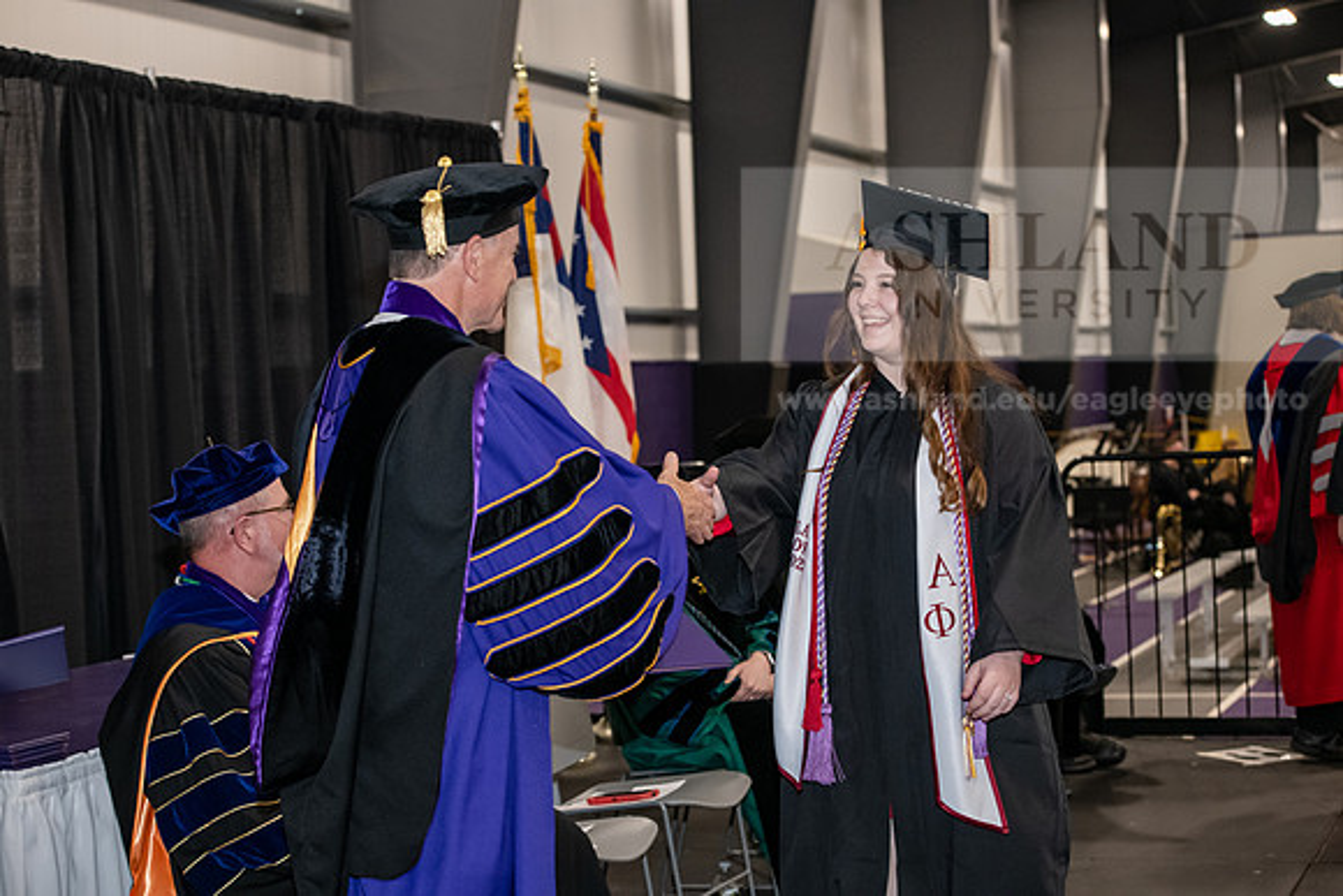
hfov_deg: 28.8
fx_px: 2612
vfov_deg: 19.5
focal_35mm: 70
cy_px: 448
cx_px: 672
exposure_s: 1/200
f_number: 5
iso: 2500
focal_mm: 70
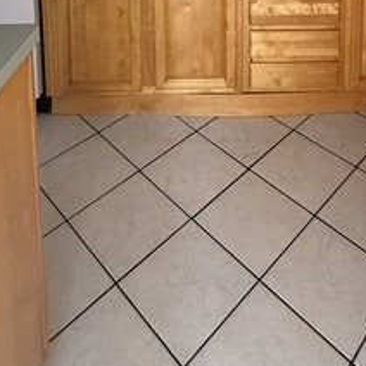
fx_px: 467
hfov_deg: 42.5
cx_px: 228
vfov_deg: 30.7
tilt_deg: -5.2
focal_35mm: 39
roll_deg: -0.4
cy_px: -139
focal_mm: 2.22
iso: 500
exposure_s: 1/60
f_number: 2.2
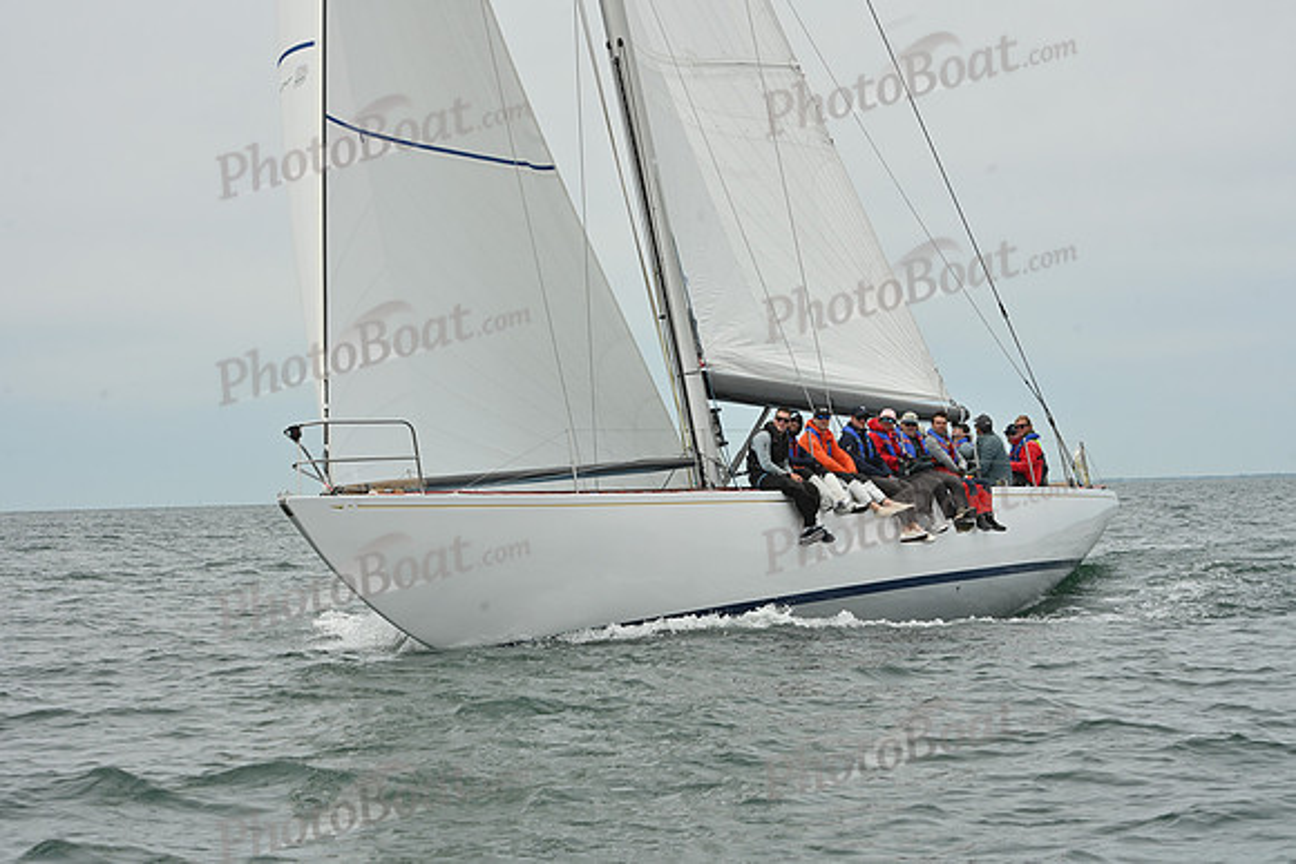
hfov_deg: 21.5
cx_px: 648
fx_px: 3421
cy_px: 432
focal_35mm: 95
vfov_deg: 14.4
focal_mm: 95
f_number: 11
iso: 320
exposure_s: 1/1000
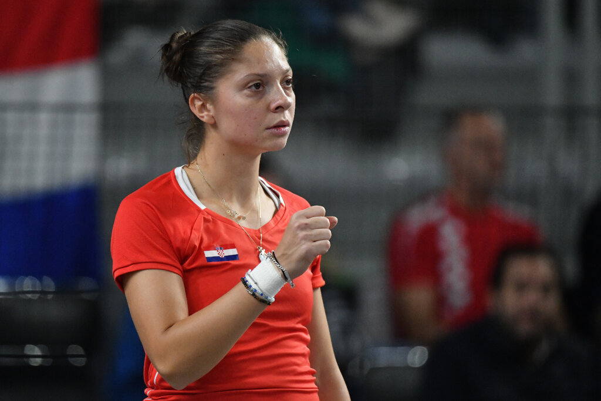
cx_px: 300
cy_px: 200
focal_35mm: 380
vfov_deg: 3.6
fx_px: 6344
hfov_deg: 5.4
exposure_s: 1/1600
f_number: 4
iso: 4000
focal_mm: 380
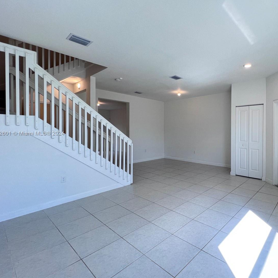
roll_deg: +0.0
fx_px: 154
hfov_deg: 80.9
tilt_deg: -0.4
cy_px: 134
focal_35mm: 17
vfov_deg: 83.9
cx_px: 188
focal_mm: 1.57
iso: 80
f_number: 1.8
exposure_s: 1/120
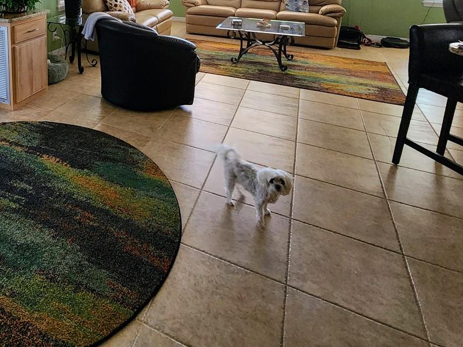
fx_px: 348
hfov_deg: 61.2
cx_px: 86
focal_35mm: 26
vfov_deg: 45.6
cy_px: 8
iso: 400
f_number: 2.2
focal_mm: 2.2
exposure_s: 1/60
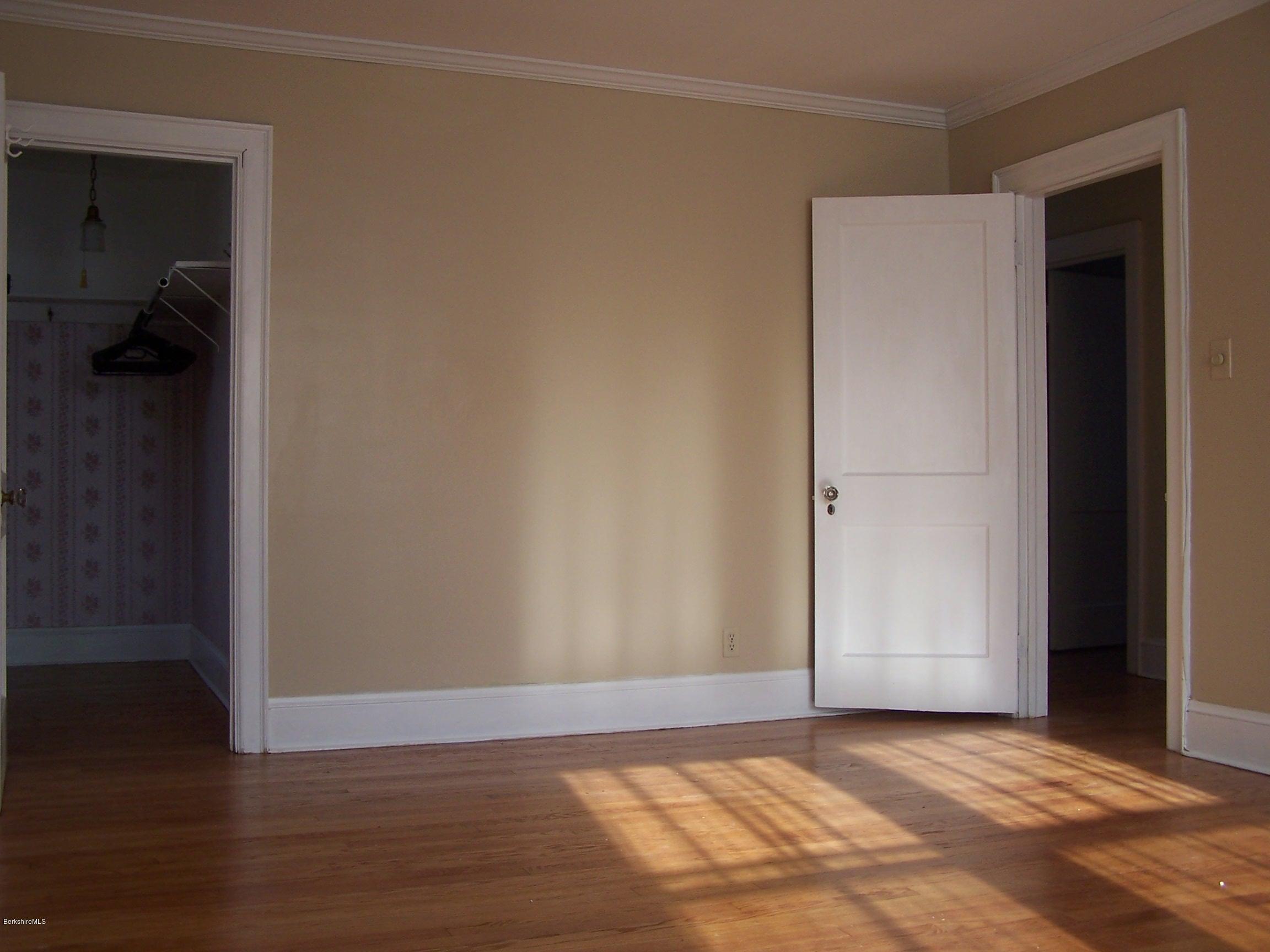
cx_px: 635
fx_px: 1394
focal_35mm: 38
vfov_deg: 37.7
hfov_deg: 49.0
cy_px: 476
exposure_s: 1/125
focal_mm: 6.3
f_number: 2.8
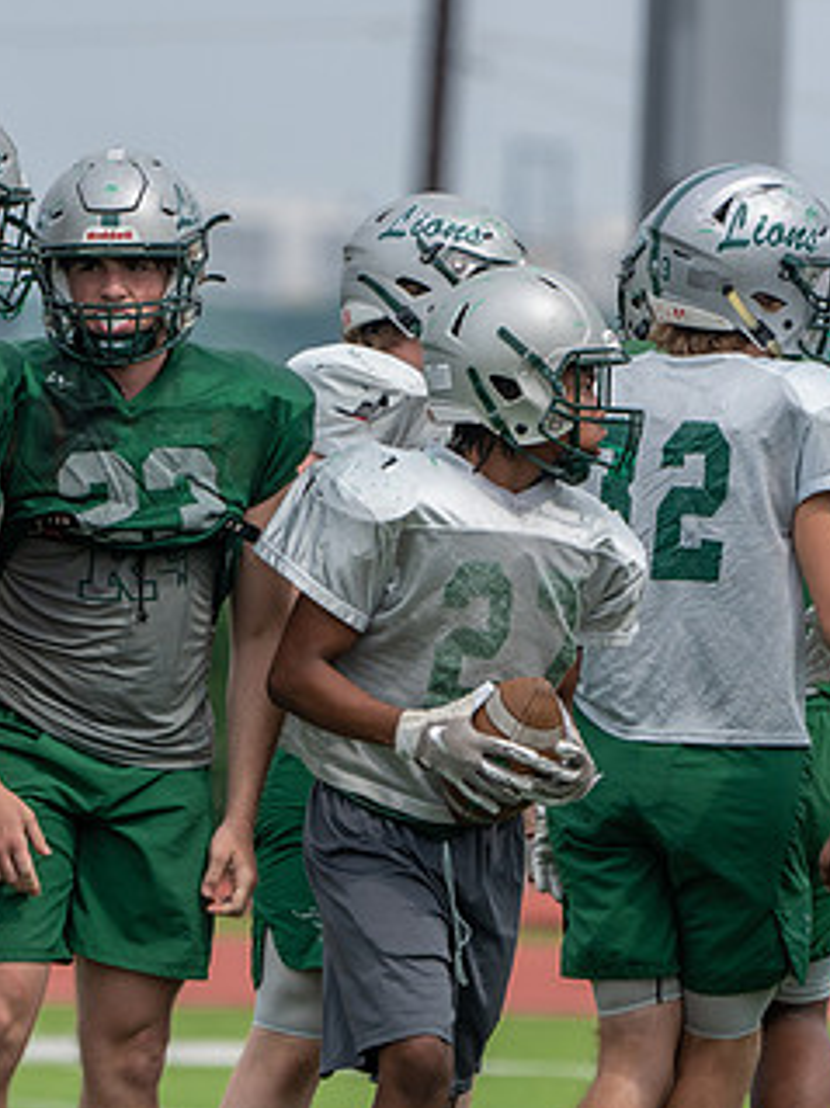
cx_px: 358
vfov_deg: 3.1
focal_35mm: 631
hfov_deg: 2.4
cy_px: 665
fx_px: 20186
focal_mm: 361
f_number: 5.6
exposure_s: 1/1250
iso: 320
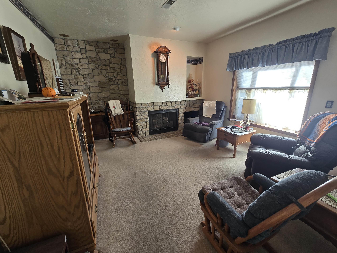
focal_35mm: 14
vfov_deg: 85.6
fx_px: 136
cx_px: 173
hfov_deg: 102.0
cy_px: 132
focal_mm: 2.2
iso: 100
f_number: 2.2
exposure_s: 1/60
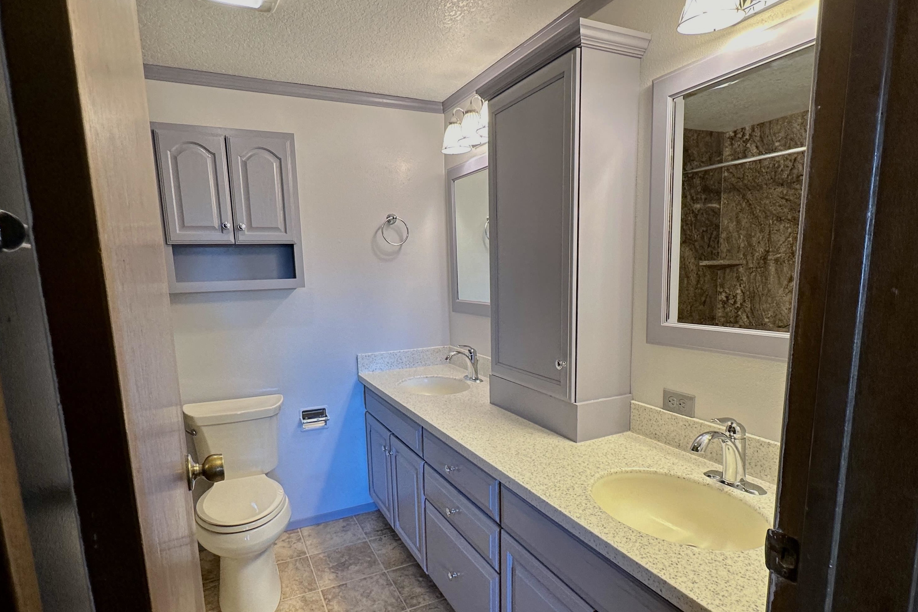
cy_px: 352
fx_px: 382
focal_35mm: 15
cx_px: 455
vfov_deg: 76.8
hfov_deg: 100.4
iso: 160
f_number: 2.2
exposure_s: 1/120
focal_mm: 2.22
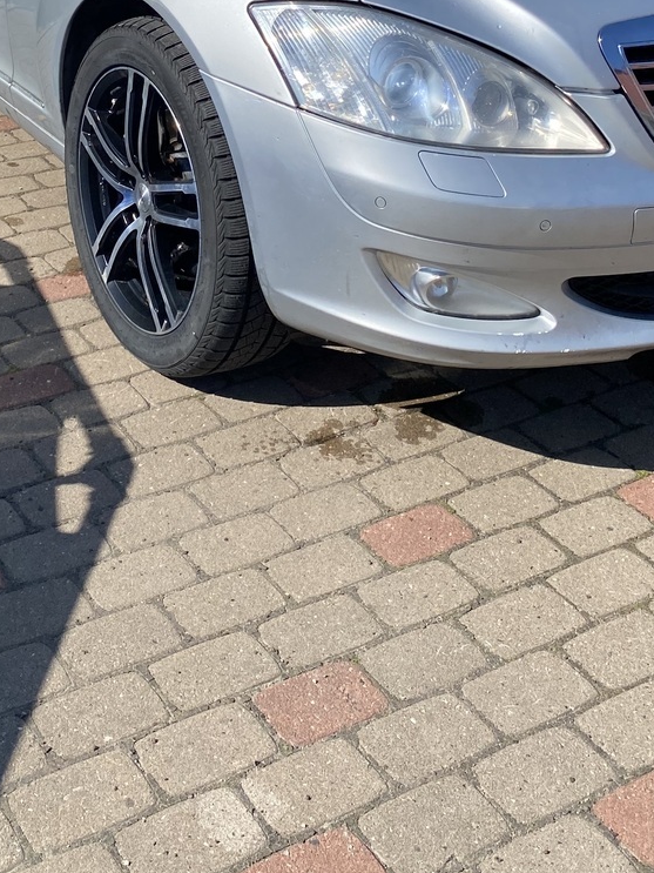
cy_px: 12
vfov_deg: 31.9
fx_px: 1411
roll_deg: -2.0
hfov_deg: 25.8
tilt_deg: -13.4
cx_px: 168
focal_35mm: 56
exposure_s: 1/3040
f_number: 1.8
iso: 32
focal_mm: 4.25
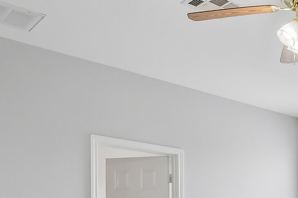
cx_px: 377
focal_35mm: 53
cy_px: 217
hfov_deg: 30.5
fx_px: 438
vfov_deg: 23.9
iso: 400
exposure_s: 1/50
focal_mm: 10
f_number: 8
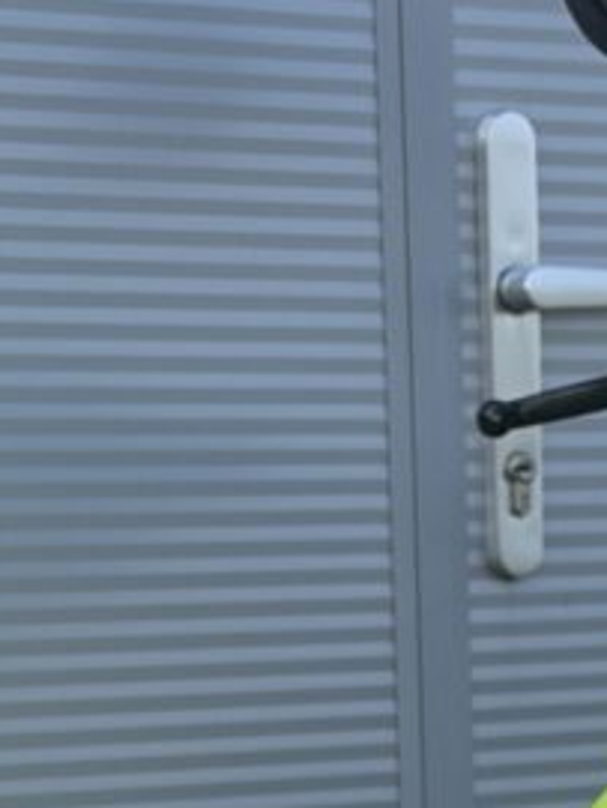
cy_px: 1359
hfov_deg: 8.1
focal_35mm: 182
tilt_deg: -12.4
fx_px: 4249
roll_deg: +0.8
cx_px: 688
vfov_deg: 10.3
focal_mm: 6.76
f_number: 1.78
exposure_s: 1/2976
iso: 64
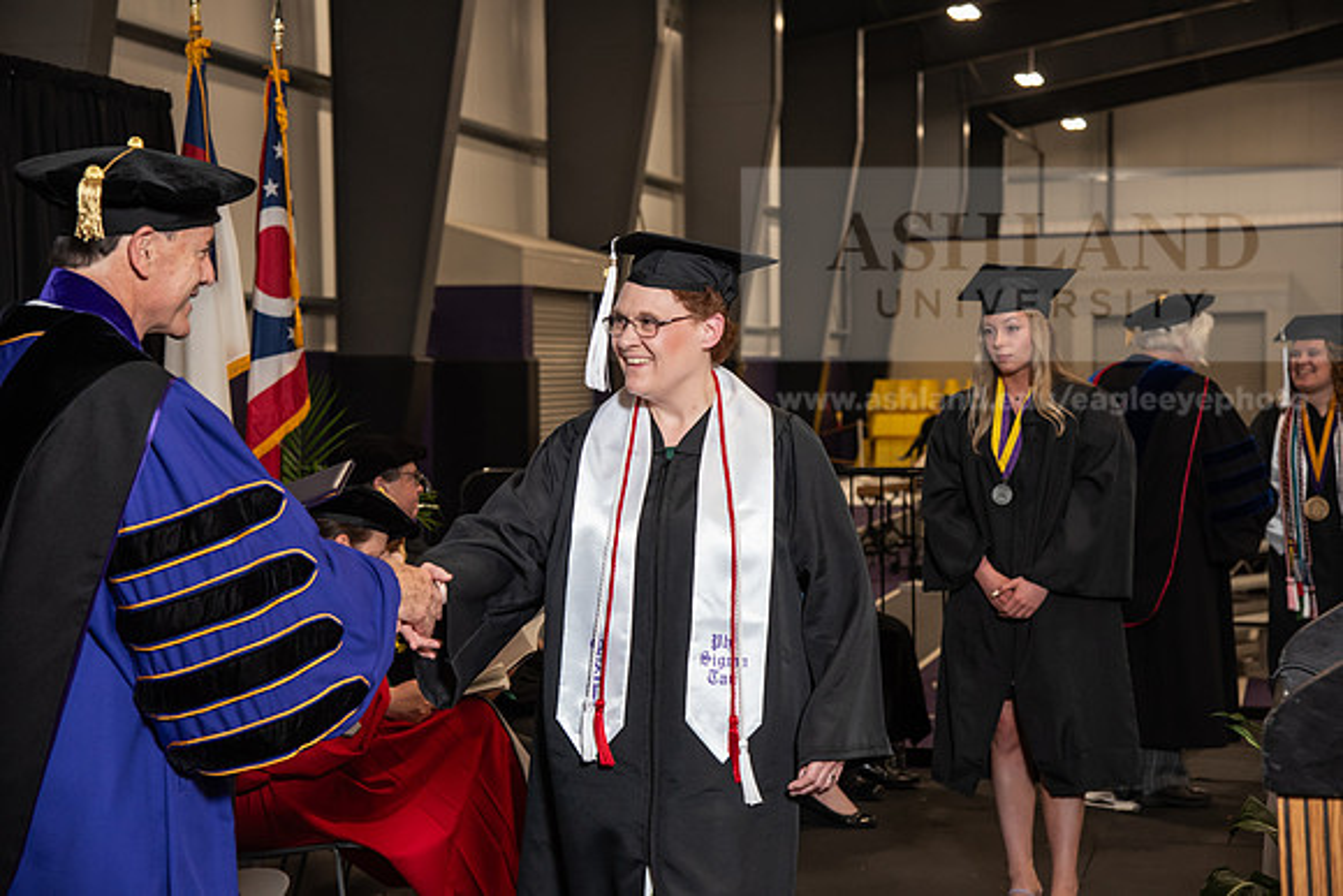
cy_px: 448
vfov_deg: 18.2
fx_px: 2798
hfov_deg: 27.0
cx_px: 672
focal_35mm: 75
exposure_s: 1/125
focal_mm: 75
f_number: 5.6
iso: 1600
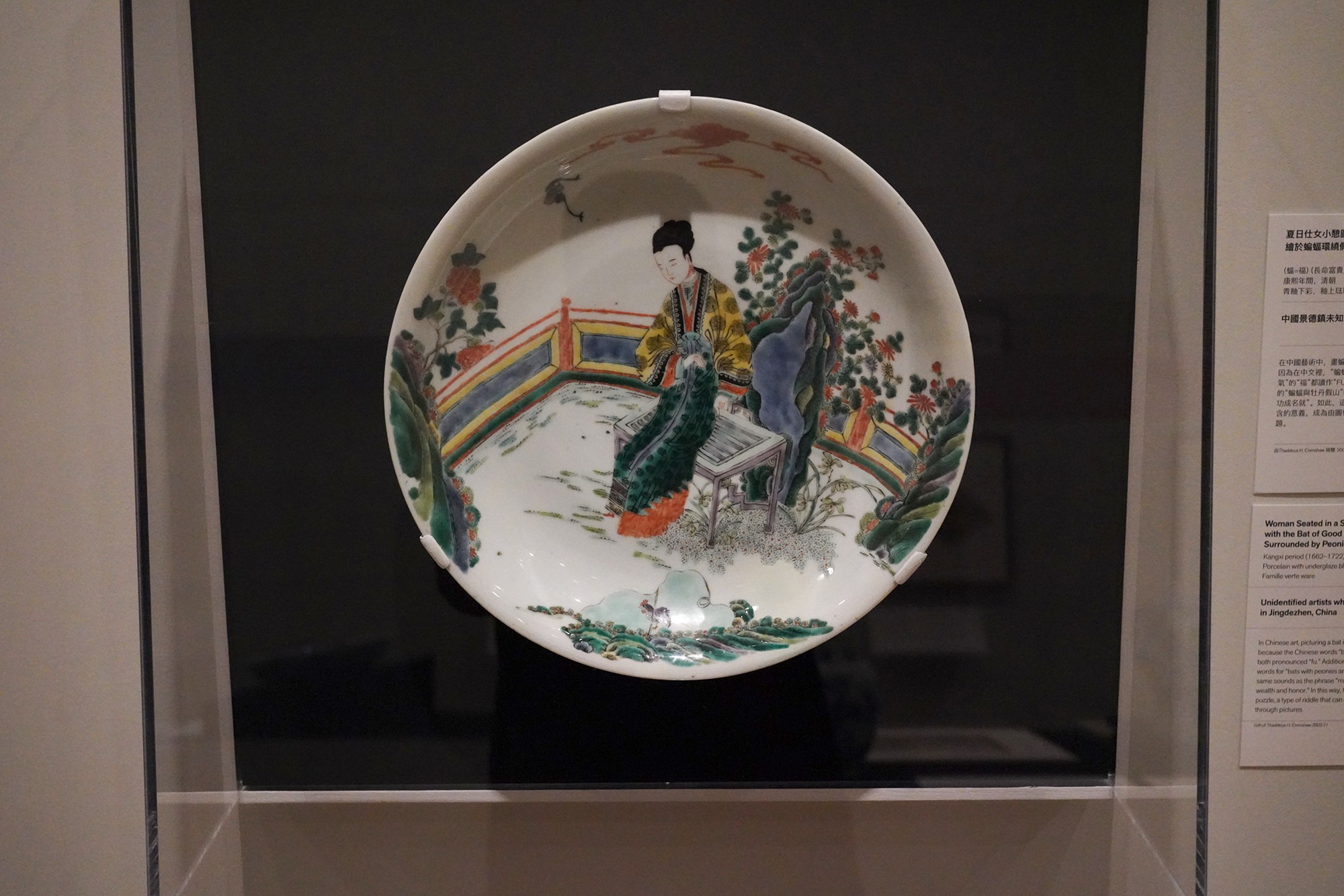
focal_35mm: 45
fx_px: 1680
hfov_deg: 43.6
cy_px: 448
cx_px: 672
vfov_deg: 29.9
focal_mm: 45
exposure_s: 1/100
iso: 10000
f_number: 5.6
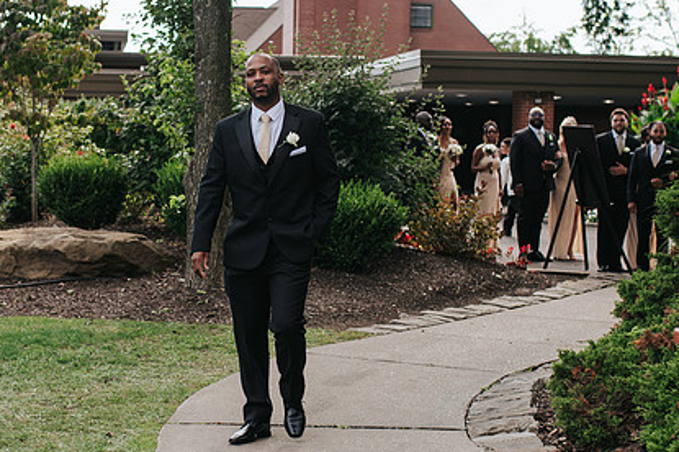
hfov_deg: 26.2
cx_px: 214
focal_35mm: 77
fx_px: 1451
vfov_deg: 17.7
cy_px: 241
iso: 250
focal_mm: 35
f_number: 2.8
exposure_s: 1/2000
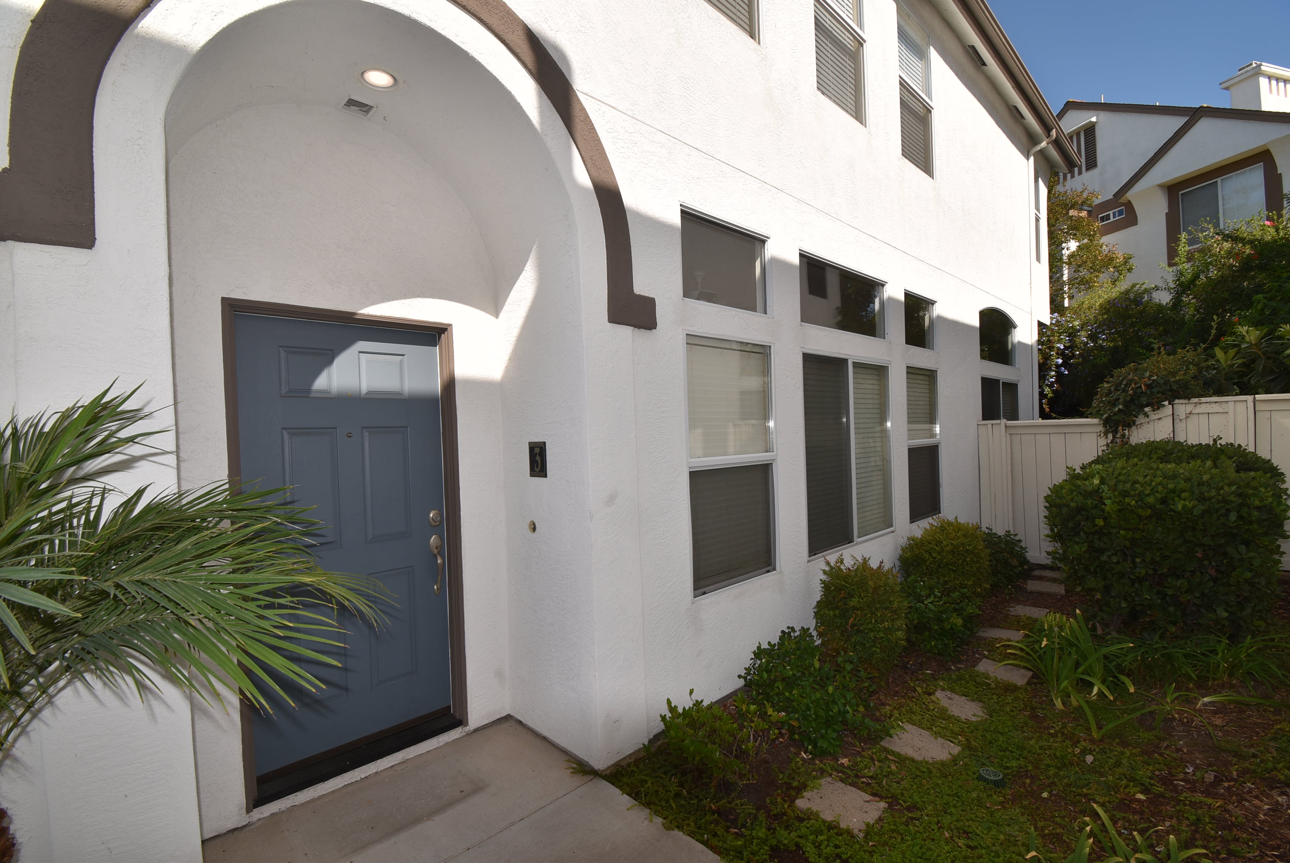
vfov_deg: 77.4
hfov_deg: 100.3
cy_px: 432
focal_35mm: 15
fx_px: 538
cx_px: 645
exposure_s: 1/200
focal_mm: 10
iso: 100
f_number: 10
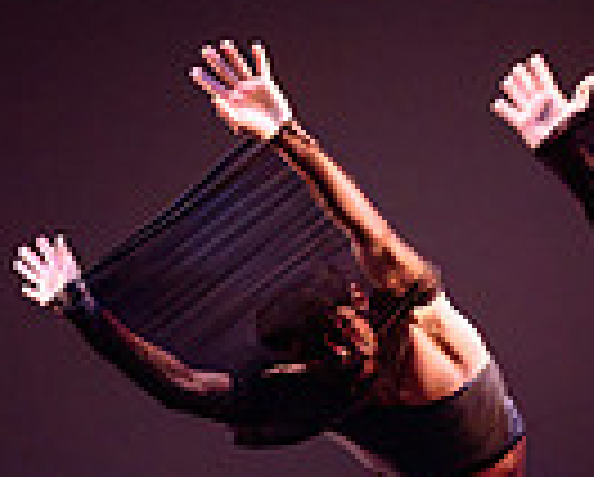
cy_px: 545
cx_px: 586
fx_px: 2148
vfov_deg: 12.4
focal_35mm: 122
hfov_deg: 15.5
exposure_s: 1/160
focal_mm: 24
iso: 1000
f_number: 1.4
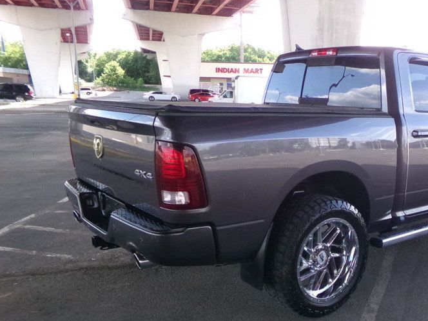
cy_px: 210
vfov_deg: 38.3
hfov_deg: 48.1
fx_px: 457
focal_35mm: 37
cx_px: 325
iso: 519
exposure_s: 1/60
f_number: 11.07
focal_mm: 4.3
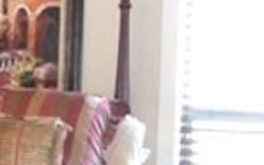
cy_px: 131
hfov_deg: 16.9
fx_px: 784
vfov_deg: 12.0
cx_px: -161
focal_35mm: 109
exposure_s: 1/60
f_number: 3.3
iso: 400
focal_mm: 4.3
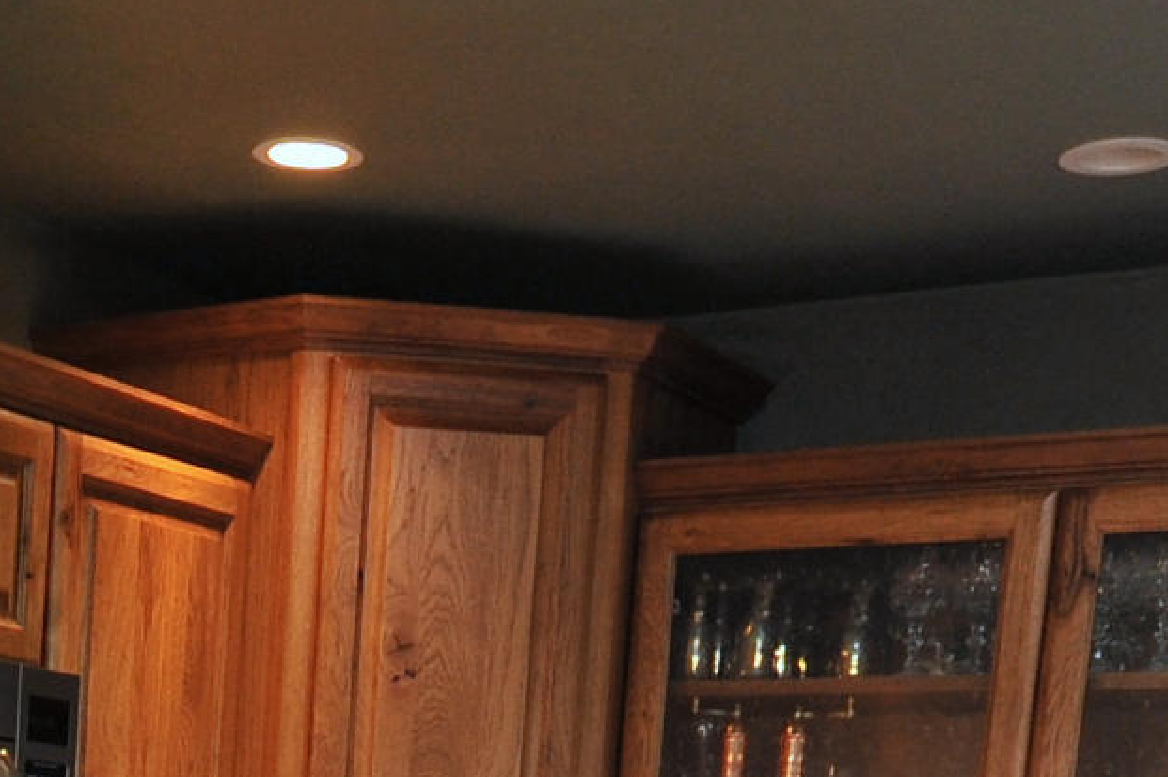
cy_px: 1750
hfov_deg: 21.6
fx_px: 2820
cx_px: -252
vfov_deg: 12.8
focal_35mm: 87
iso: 1000
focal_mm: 18
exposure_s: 1/30
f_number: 6.3
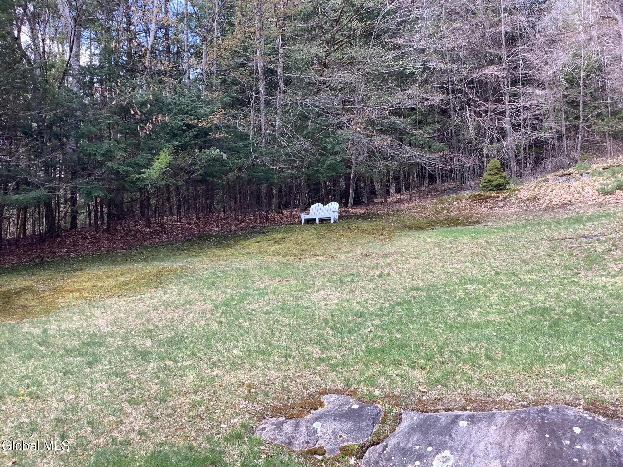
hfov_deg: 58.4
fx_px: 558
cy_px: 234
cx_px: 312
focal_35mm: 31
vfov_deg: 45.4
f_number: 2.4
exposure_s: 1/141
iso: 25
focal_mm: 3.3
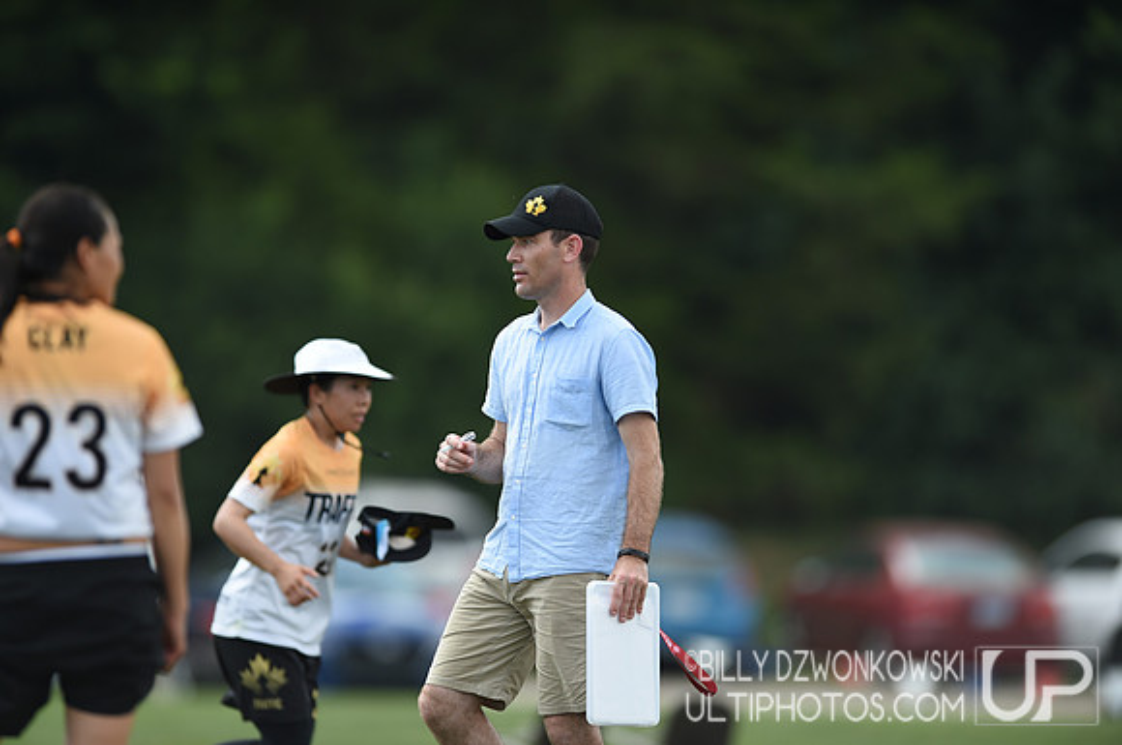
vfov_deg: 3.4
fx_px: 12449
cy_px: 372
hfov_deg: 5.2
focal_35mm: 400
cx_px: 561
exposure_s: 1/800
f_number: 2.8
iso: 100
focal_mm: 400
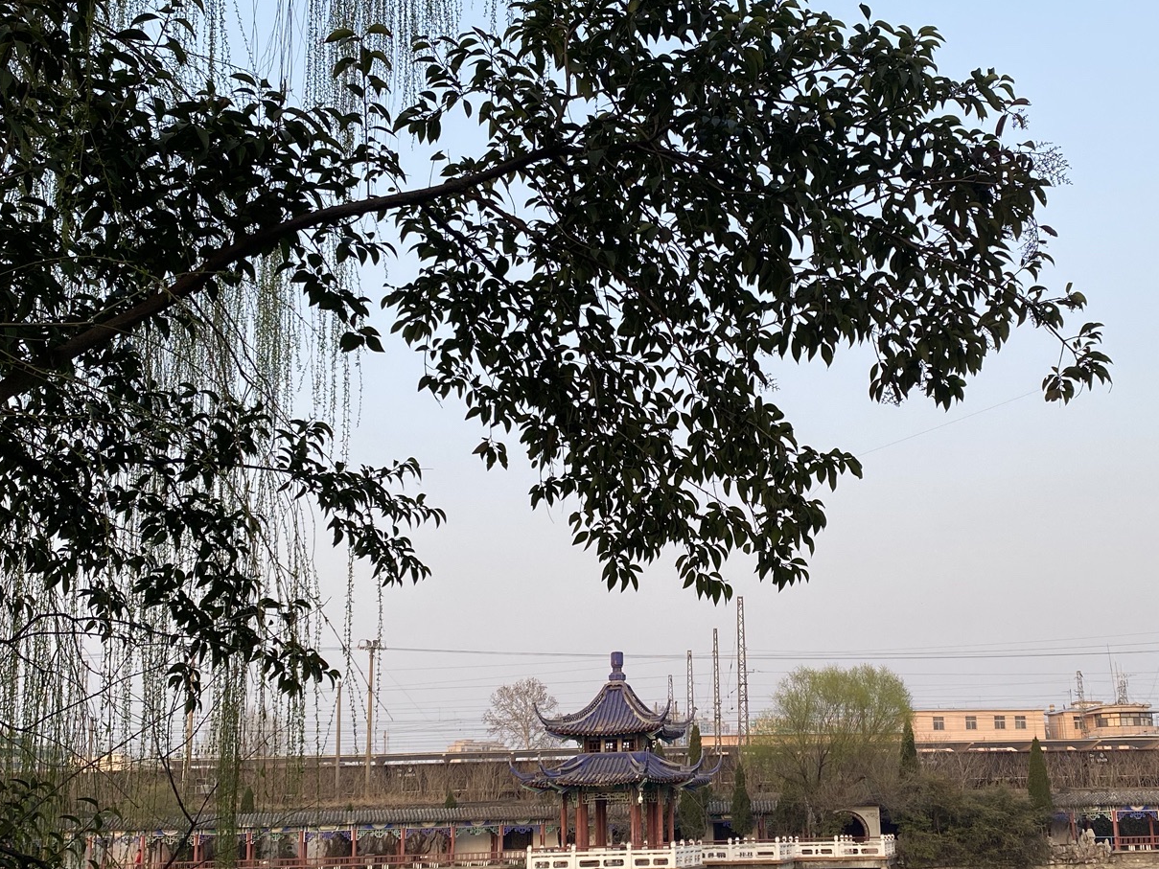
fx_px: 1440
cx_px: 699
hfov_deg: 43.6
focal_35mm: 43
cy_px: 500
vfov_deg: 33.5
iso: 32
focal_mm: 4.25
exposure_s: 1/246
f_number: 1.8
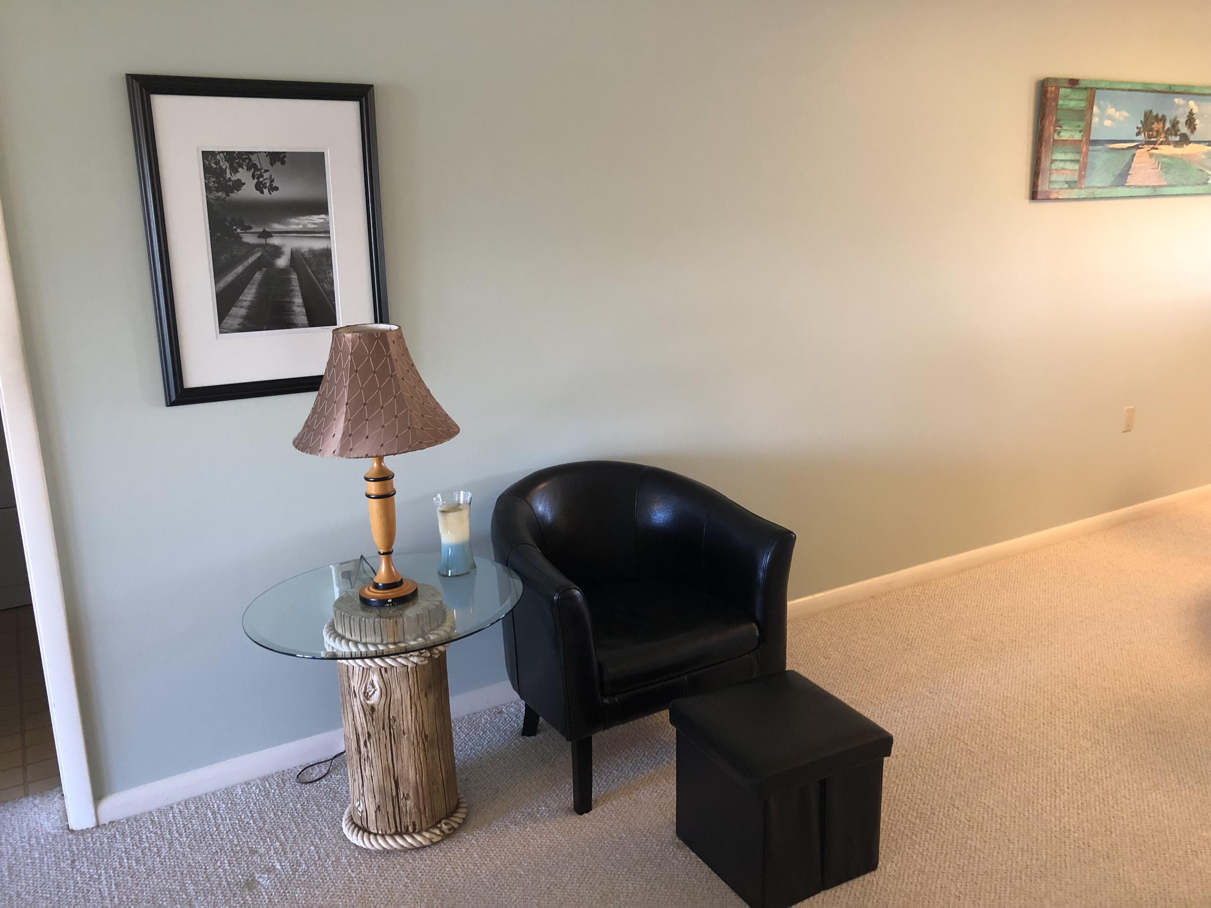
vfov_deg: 49.7
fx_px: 980
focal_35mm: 28
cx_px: 606
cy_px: 454
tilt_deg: -13.7
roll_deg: +1.3
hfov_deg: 63.4
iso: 64
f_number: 1.8
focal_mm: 3.99
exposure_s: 1/15
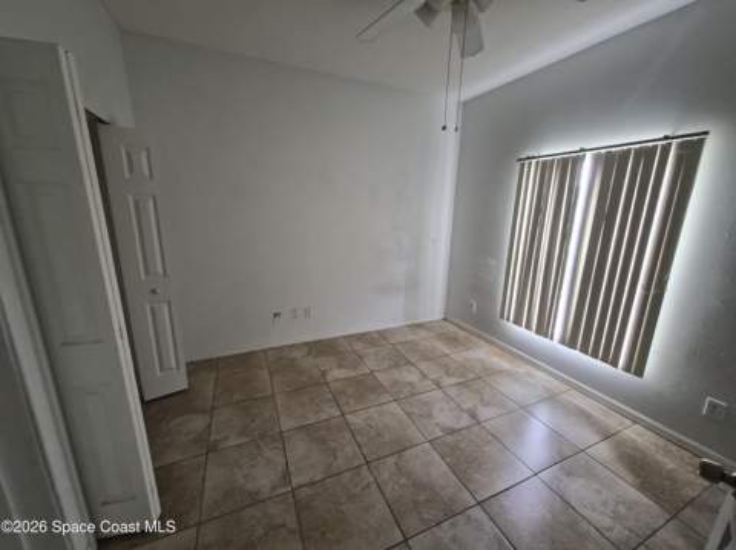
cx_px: 368
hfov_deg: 106.2
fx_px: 276
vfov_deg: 89.8
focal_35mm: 13
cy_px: 275
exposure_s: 1/60
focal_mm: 1.7
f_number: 2.2
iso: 250
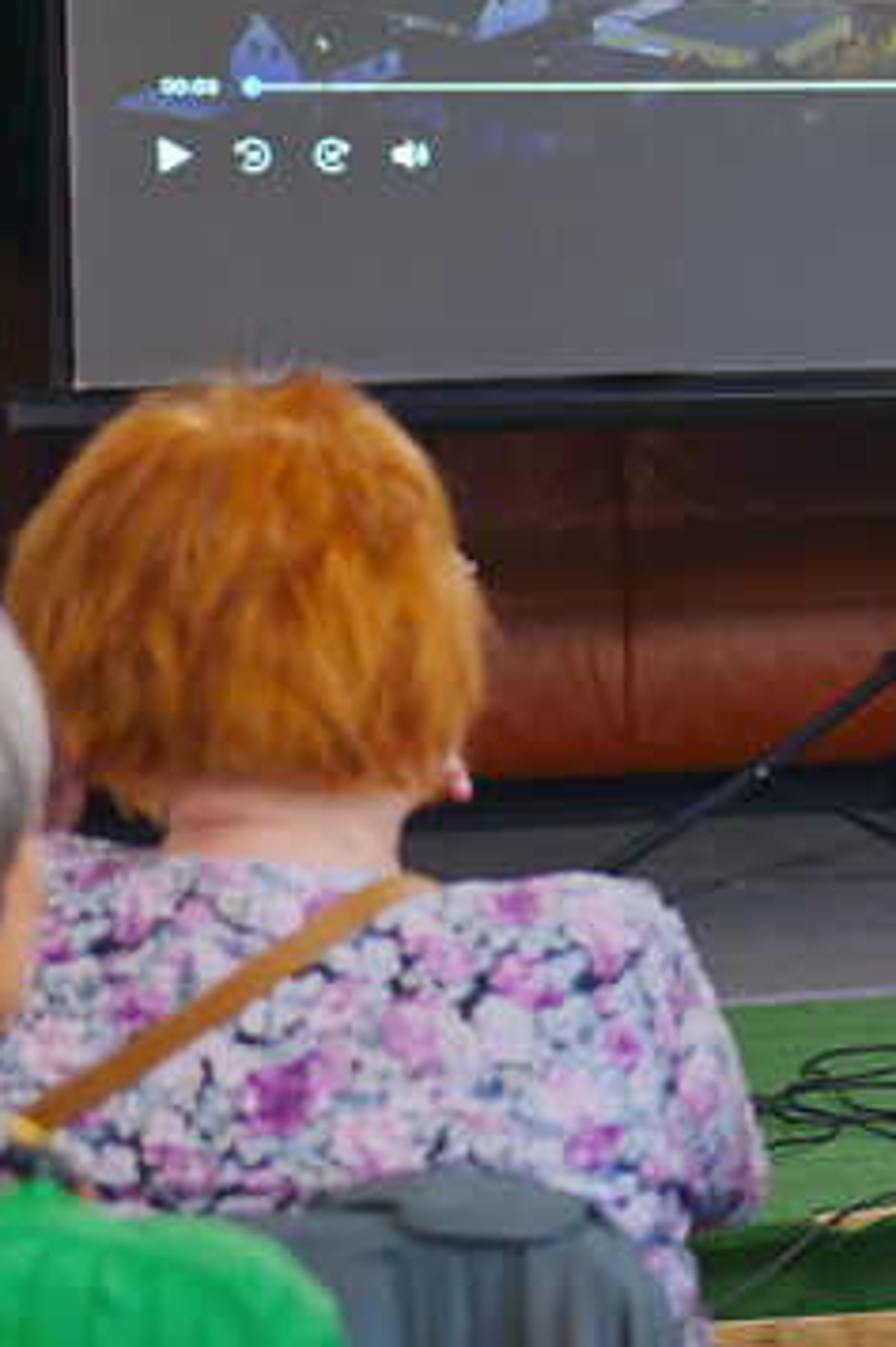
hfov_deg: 8.9
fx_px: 5381
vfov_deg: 14.2
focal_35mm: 144
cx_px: 1834
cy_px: 429
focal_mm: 50
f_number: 2.8
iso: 3200
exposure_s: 1/160
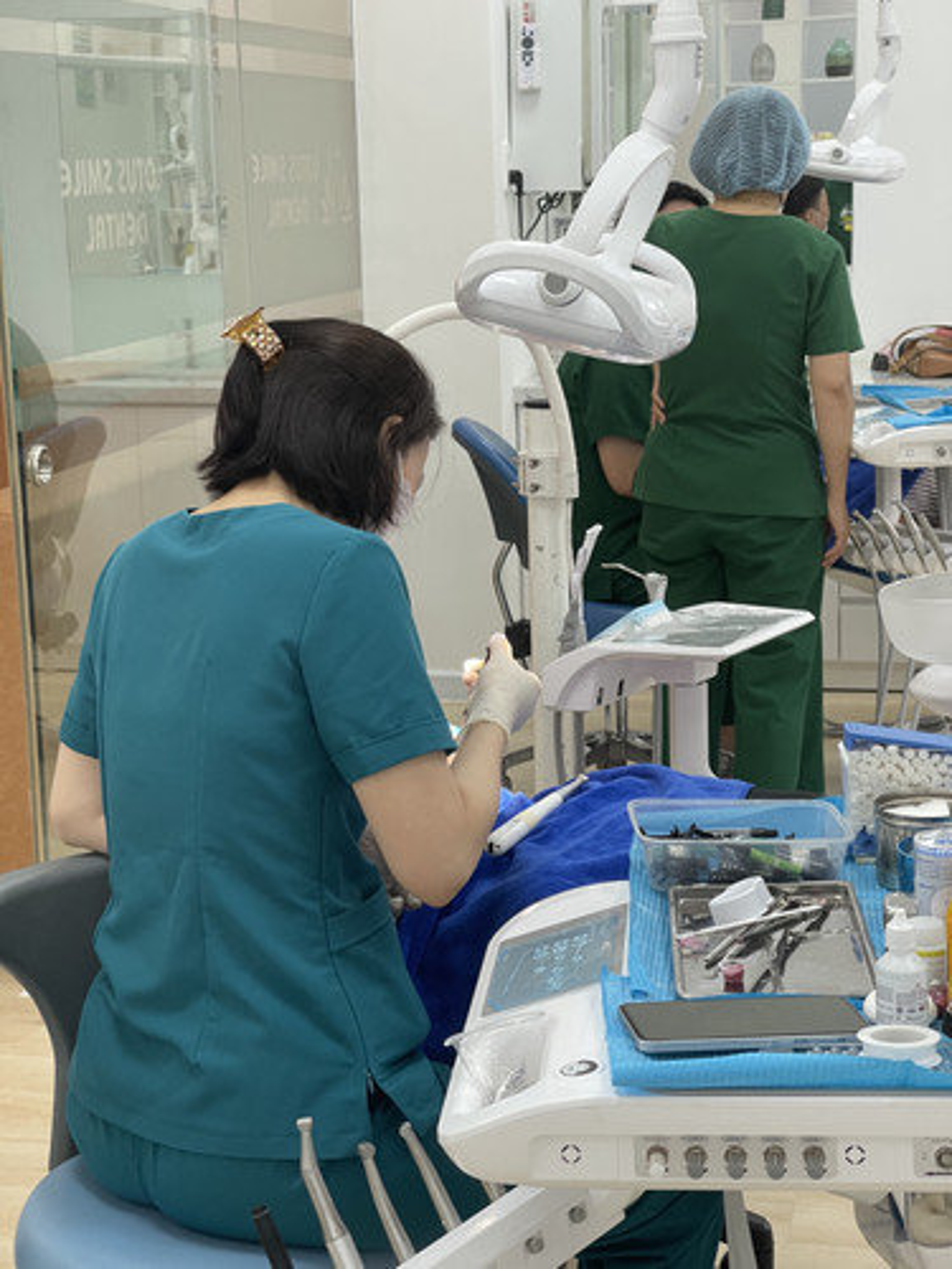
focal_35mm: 64
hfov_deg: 22.9
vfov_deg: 30.3
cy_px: 634
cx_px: 476
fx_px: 2347
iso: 80
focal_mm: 7.5
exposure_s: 1/100
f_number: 2.2
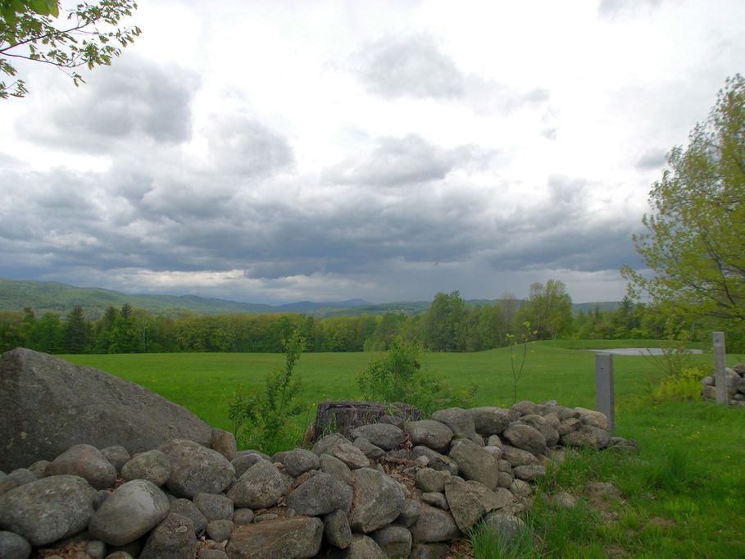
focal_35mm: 38
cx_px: 372
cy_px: 280
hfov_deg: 49.0
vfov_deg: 37.7
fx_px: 818
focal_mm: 8
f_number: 7.6
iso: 100
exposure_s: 1/152
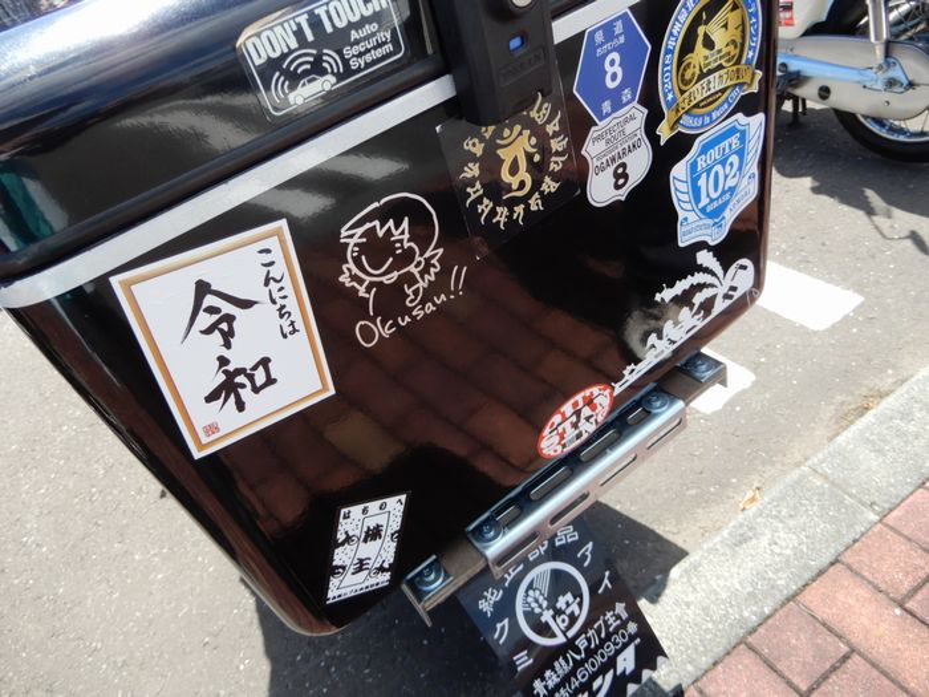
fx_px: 644
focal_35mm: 24
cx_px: 464
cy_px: 348
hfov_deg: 71.6
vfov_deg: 56.8
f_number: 3.4
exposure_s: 1/320
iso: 80
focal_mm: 4.3
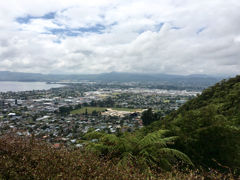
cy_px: 90
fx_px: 201
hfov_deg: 61.7
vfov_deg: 48.2
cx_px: 120
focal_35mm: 29
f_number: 2.2
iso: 25
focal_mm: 4.15
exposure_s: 1/2564
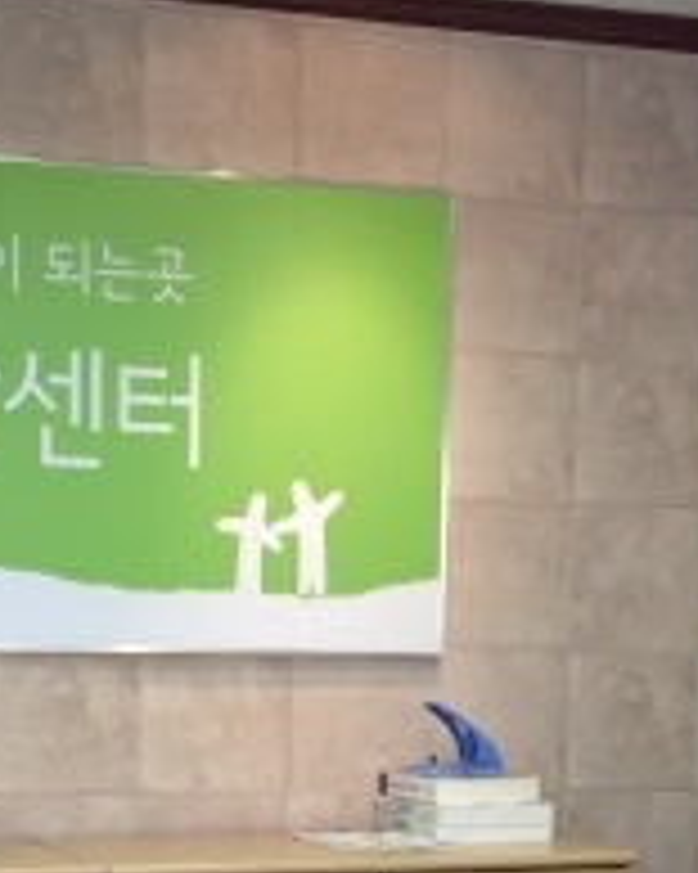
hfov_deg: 14.3
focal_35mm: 108
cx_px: 351
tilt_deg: -7.5
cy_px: 970
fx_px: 2791
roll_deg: -1.9
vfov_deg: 17.2
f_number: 2.4
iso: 64
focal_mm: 4.12
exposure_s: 1/60
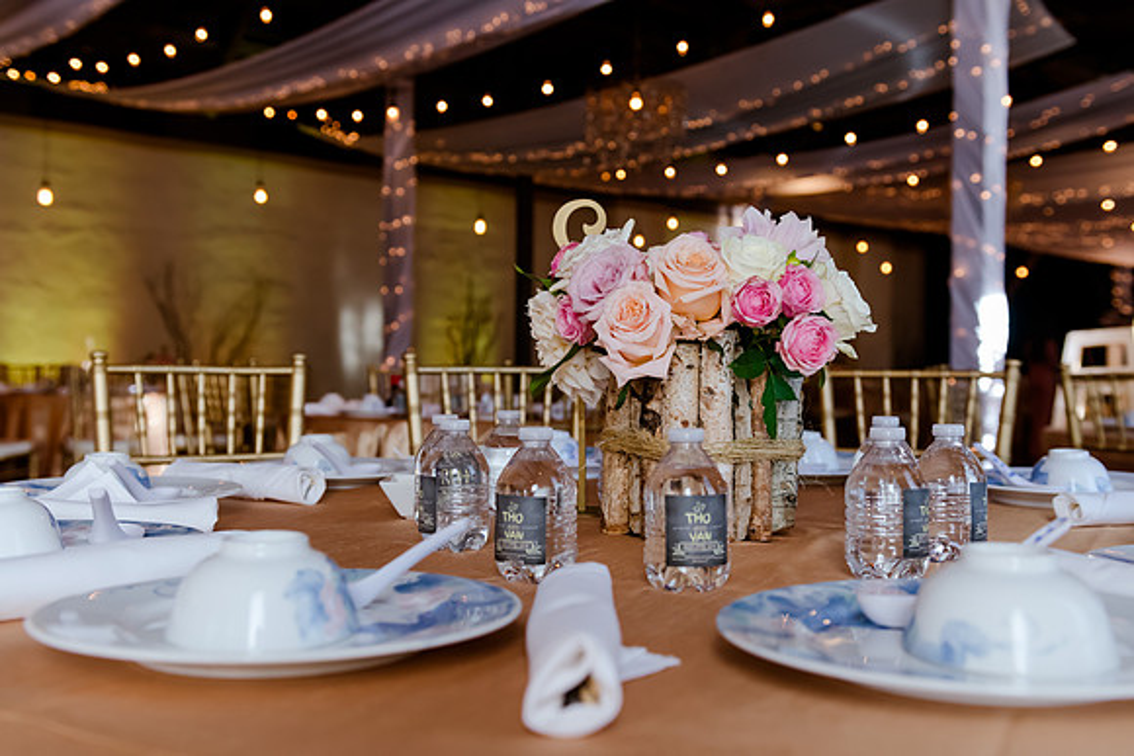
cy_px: 363
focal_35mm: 36
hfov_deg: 53.1
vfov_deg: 36.9
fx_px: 1135
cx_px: 588
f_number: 3.5
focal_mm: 32
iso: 1600
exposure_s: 1/320
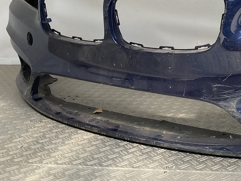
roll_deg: -0.6
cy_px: 24
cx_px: 230
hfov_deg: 31.2
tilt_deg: -9.7
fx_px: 404
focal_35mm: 58
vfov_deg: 24.6
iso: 16
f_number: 1.8
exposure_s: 1/331
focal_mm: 3
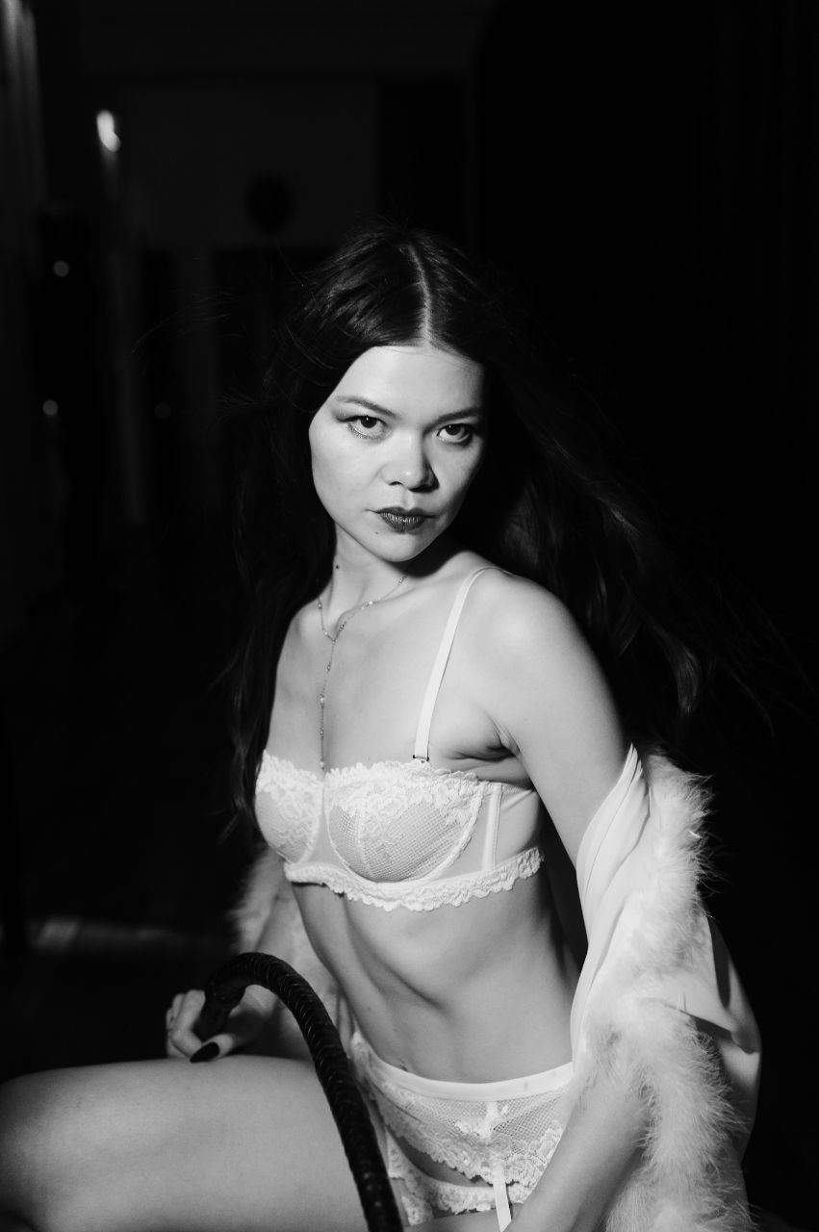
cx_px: 410
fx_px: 1197
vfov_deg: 54.5
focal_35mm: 35
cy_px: 616
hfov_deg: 37.8
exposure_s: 1/250
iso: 1000
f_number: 2.8
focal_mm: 35
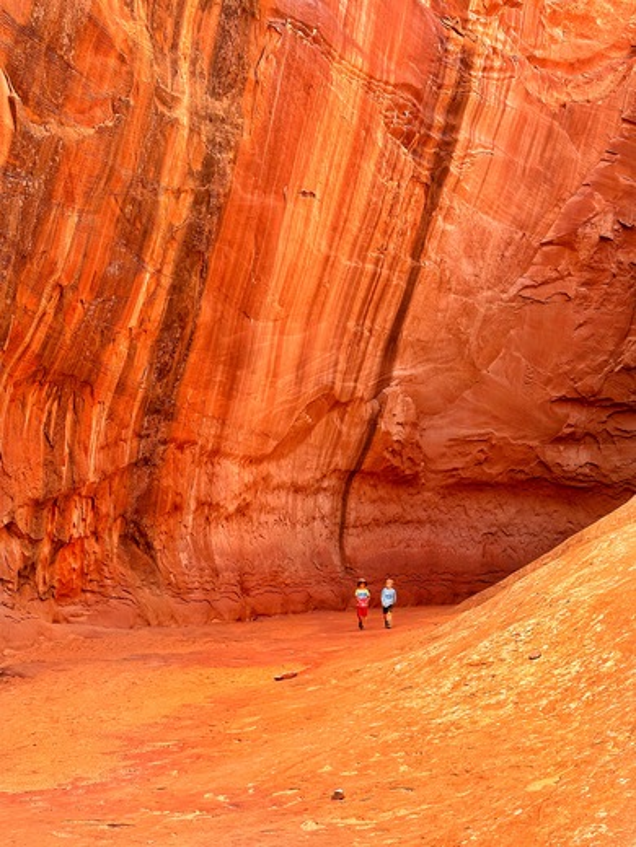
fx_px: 1176
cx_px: 318
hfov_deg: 30.3
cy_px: 424
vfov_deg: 39.7
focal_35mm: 48
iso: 64
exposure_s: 1/615
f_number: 1.78
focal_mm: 6.86
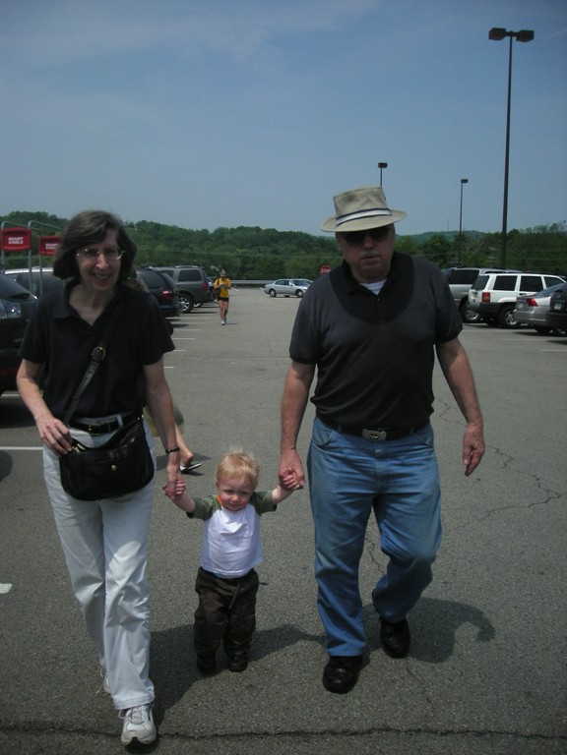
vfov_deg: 52.6
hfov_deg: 40.7
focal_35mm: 35
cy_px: 378
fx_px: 764
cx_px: 284
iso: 50
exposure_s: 1/742
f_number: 5.7
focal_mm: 5.7
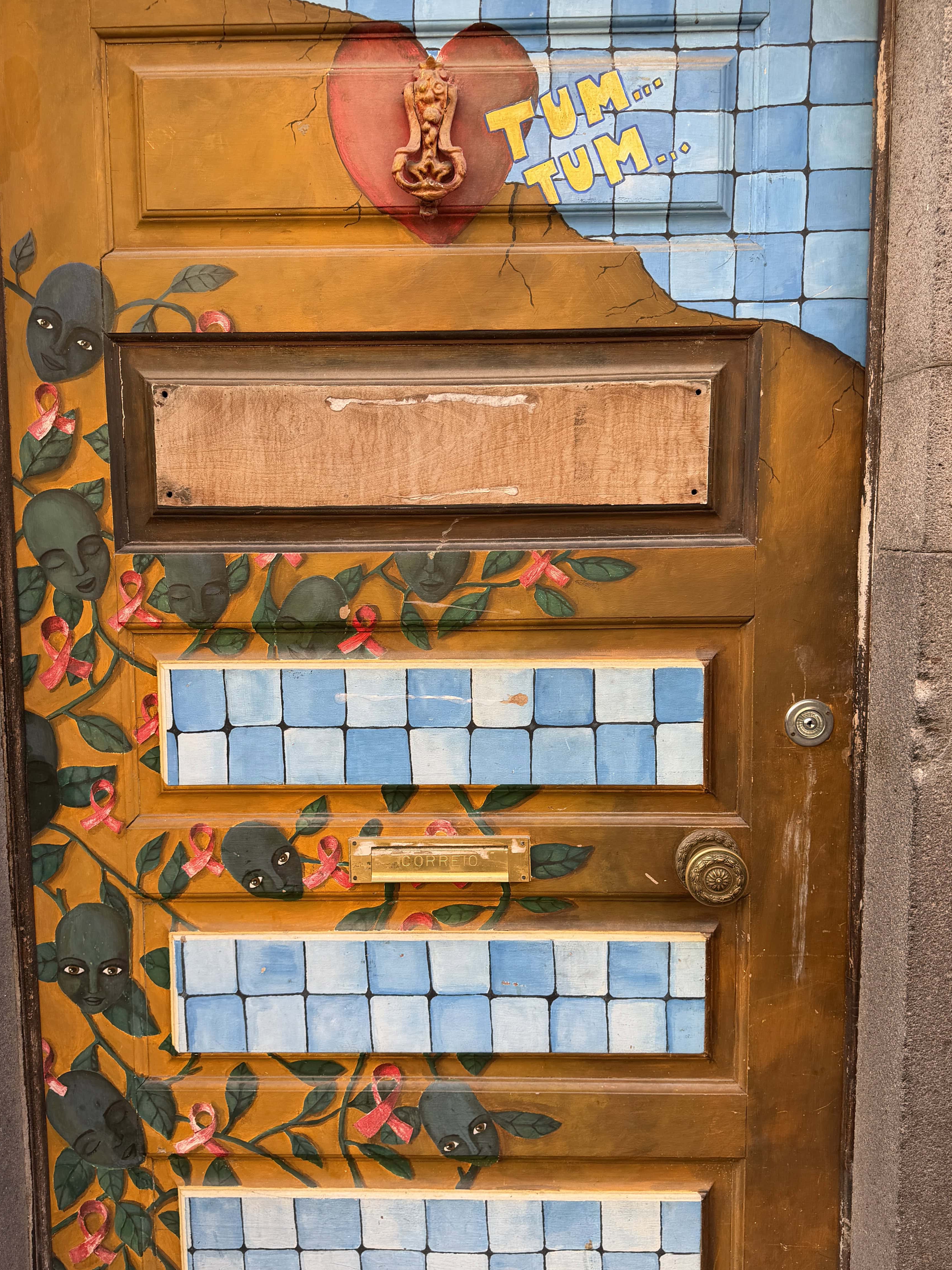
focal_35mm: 30
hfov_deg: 46.8
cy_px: 655
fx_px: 1100
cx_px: 441
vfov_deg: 60.0
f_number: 1.8
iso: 64
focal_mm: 6.8
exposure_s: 1/265
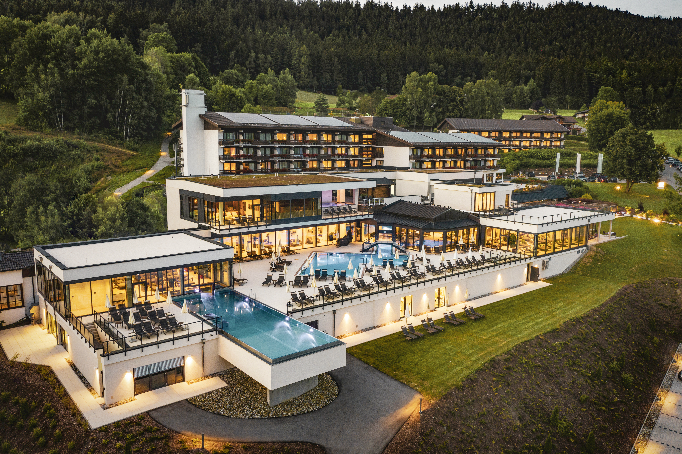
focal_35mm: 28
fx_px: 530
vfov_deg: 46.4
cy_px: 227
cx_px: 341
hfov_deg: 65.5
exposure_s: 1/3
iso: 200
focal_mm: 10.26
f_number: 5.6
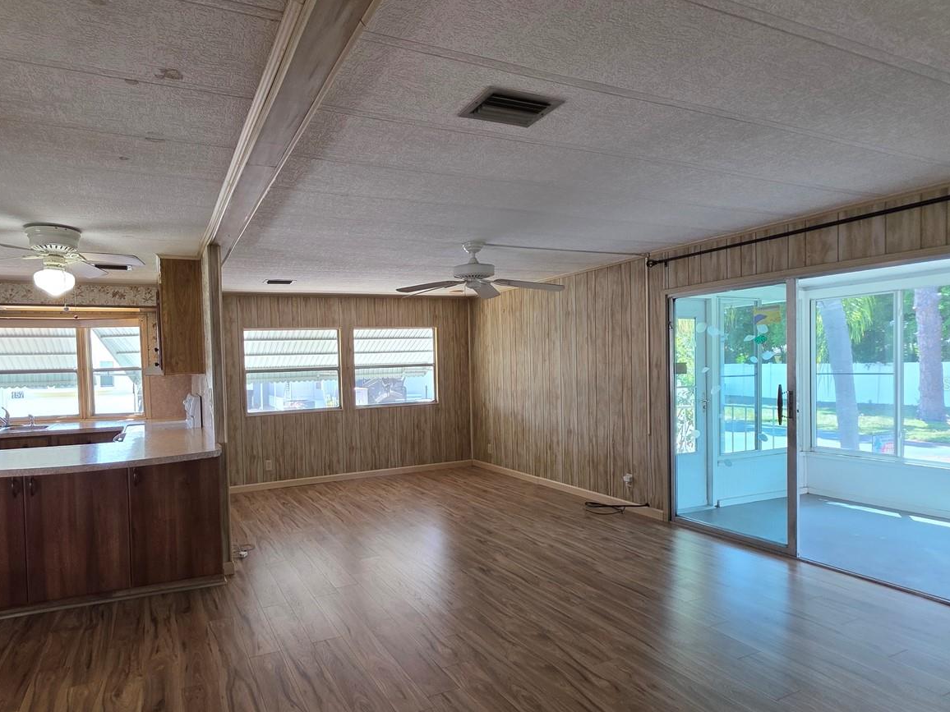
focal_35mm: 18
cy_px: 384
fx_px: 494
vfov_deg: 71.5
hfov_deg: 86.2
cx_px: 362
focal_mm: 2.2
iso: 100
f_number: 1.9
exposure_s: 1/120
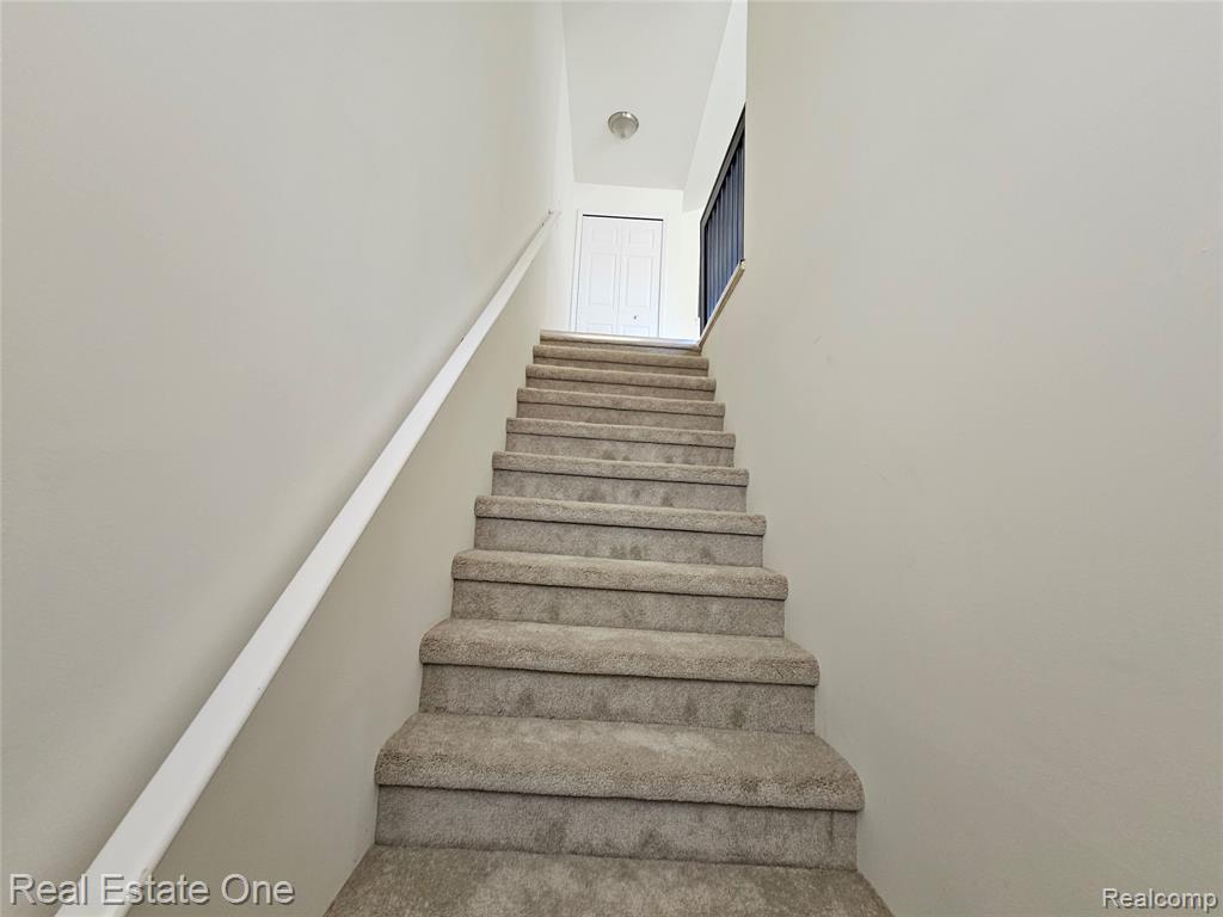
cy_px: 458
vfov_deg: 89.9
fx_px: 459
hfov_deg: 106.2
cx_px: 612
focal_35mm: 13
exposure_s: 1/60
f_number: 2.2
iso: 200
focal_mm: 2.2
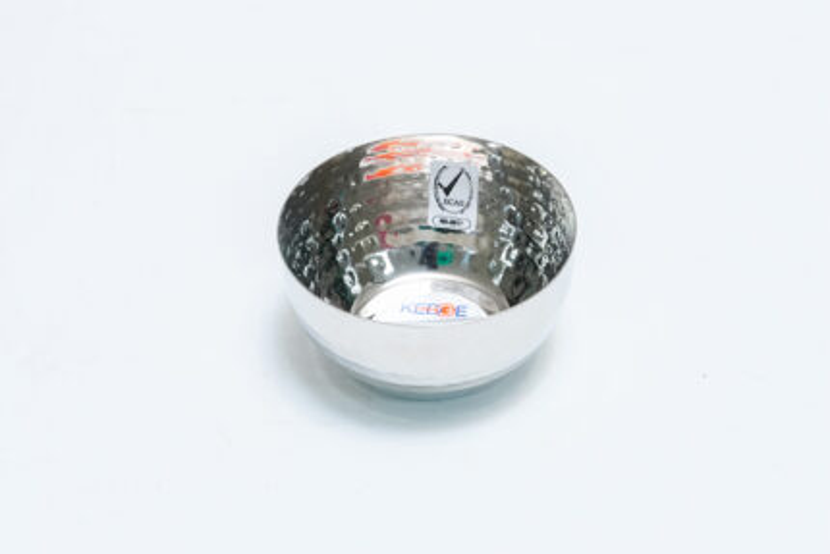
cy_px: 277
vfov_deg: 18.2
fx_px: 1730
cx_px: 415
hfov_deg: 27.0
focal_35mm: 75
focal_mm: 50
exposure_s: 1/125
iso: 3200
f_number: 10
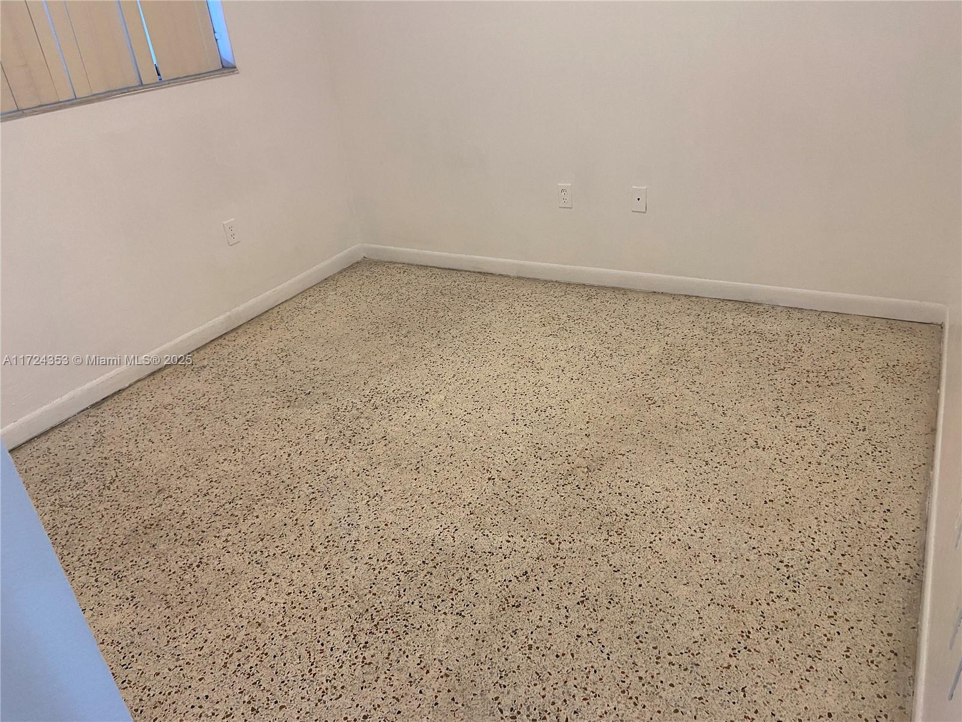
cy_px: 361
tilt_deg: -27.7
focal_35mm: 26
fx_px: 723
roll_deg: +6.6
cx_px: 481
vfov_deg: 53.1
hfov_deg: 67.3
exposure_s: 1/60
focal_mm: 4.25
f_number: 1.8
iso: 100
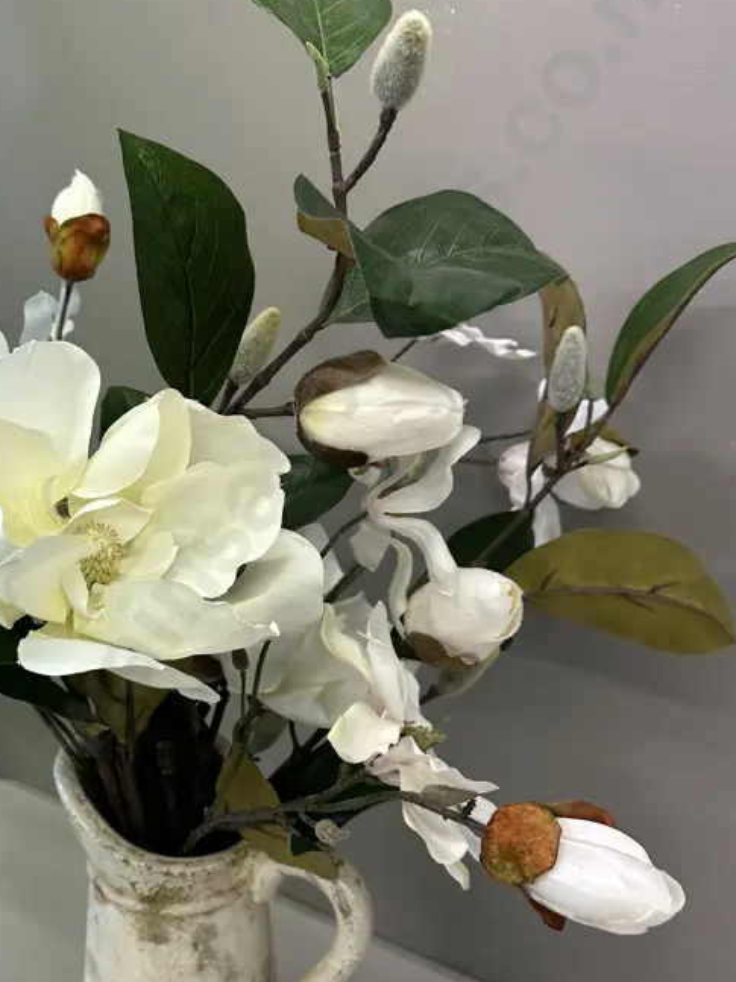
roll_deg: +1.0
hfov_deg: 37.0
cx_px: 208
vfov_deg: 48.8
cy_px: 560
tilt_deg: -17.1
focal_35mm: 38
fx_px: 1078
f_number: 1.78
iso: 125
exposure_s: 1/100
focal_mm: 6.86
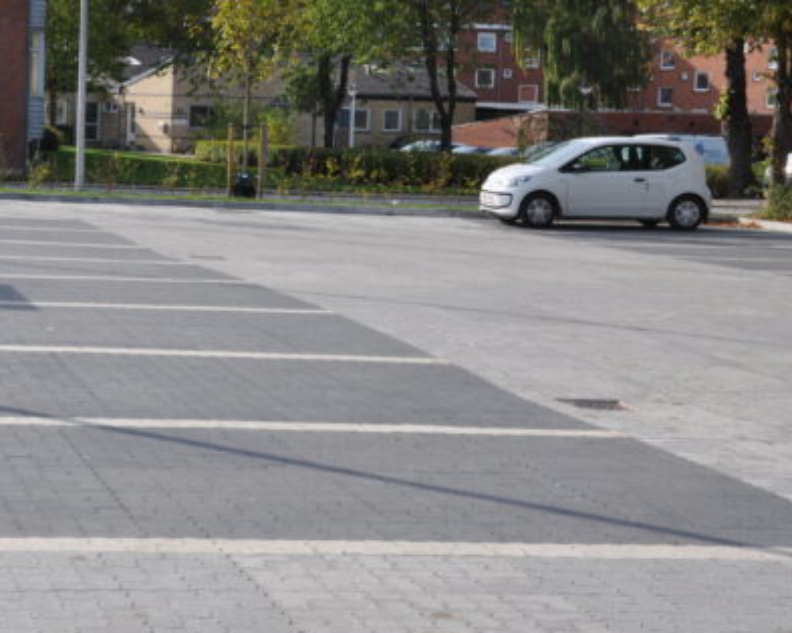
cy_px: 304
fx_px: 2062
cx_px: 155
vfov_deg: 17.4
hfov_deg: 21.5
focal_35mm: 88
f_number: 13
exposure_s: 1/160
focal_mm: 32
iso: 200
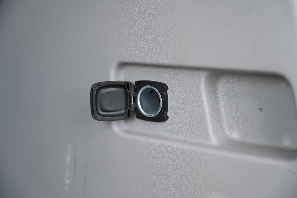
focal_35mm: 70
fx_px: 577
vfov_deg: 19.4
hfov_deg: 28.9
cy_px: 99
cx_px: 148
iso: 400
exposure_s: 1/125
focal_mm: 70
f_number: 4
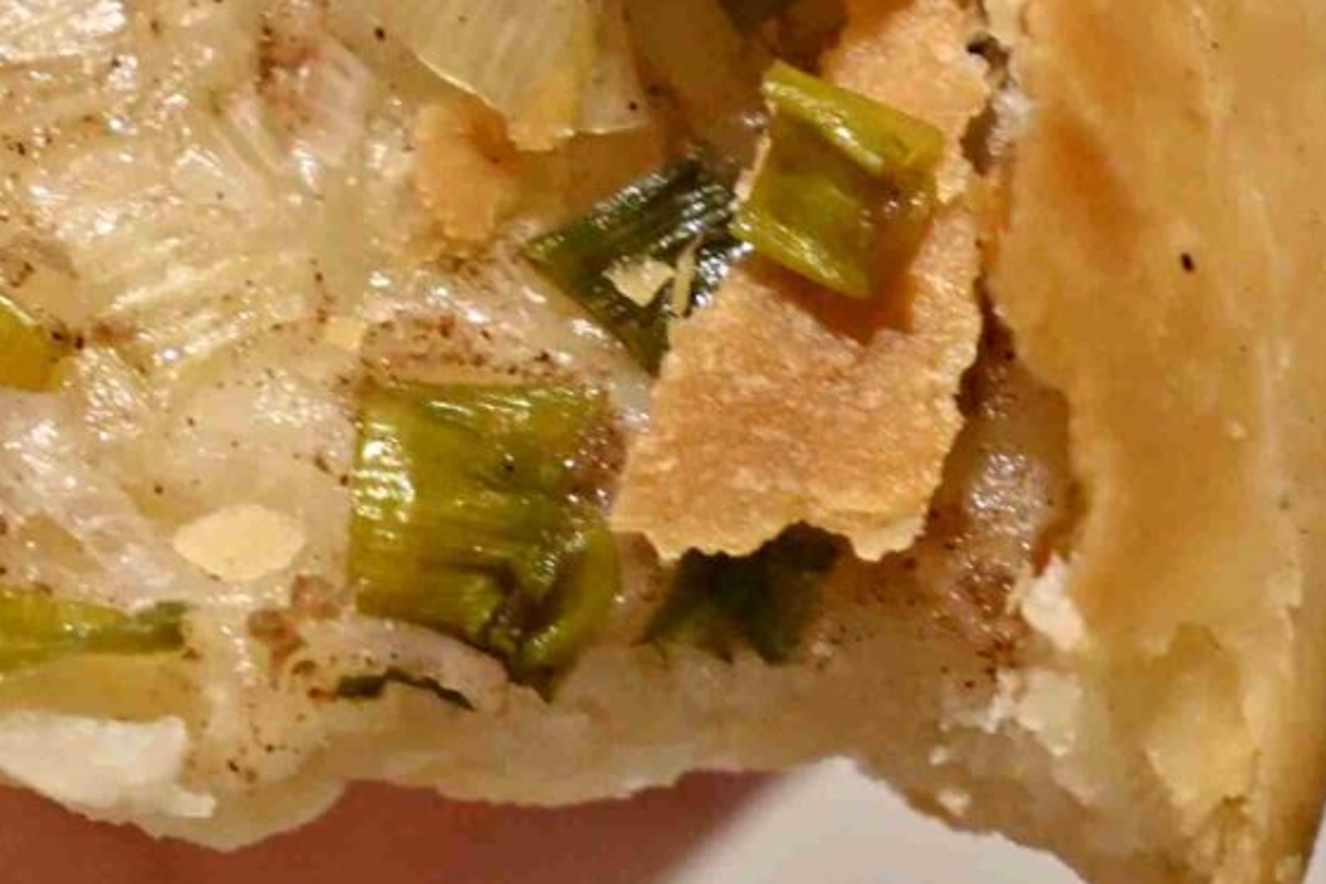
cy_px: -144
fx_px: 12670
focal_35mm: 344
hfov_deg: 6.0
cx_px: 364
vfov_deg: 4.0
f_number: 3.2
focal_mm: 50
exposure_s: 1/250
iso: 1000
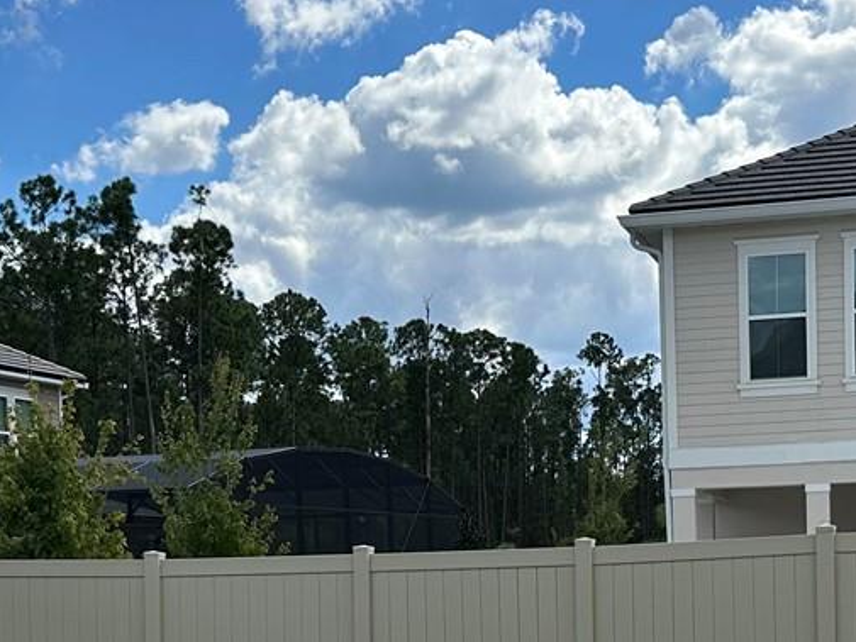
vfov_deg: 18.6
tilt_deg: -4.3
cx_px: 512
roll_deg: +1.2
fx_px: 1880
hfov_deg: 25.6
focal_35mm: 76
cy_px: 717
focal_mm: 6.86
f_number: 1.78
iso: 80
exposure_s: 1/4545
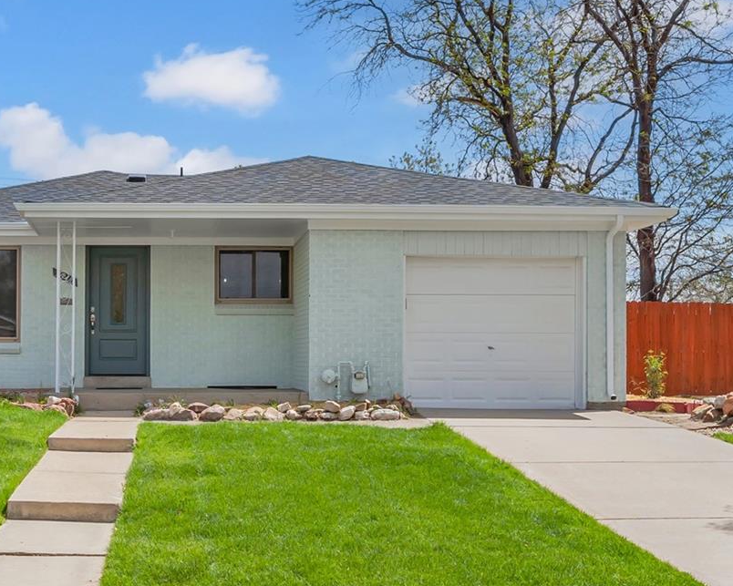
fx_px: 1215
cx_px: 195
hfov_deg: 33.0
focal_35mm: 56
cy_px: 386
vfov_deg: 27.0
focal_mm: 20
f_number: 9
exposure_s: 1/640
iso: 250
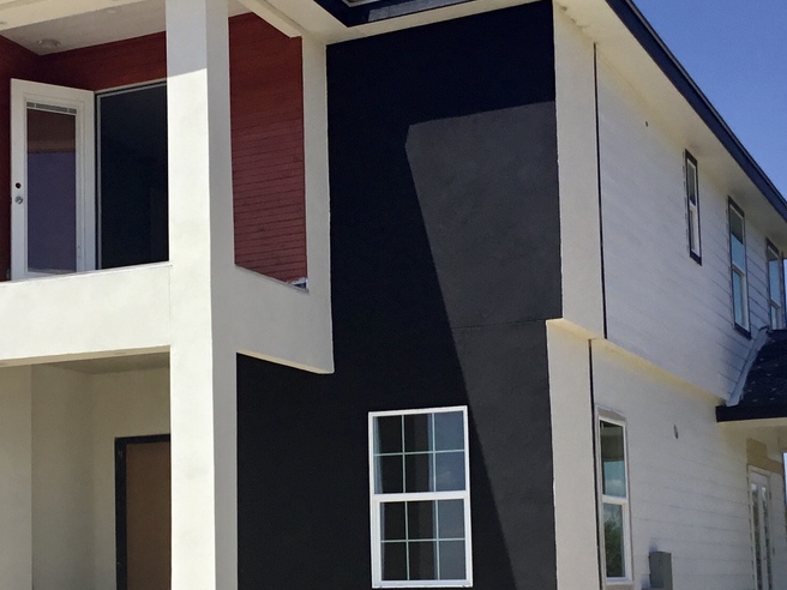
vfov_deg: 21.5
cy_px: 410
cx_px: 247
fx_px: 1546
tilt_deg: +6.6
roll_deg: +0.1
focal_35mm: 68
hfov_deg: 28.3
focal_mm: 3.3
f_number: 2.4
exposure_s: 1/2092
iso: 25
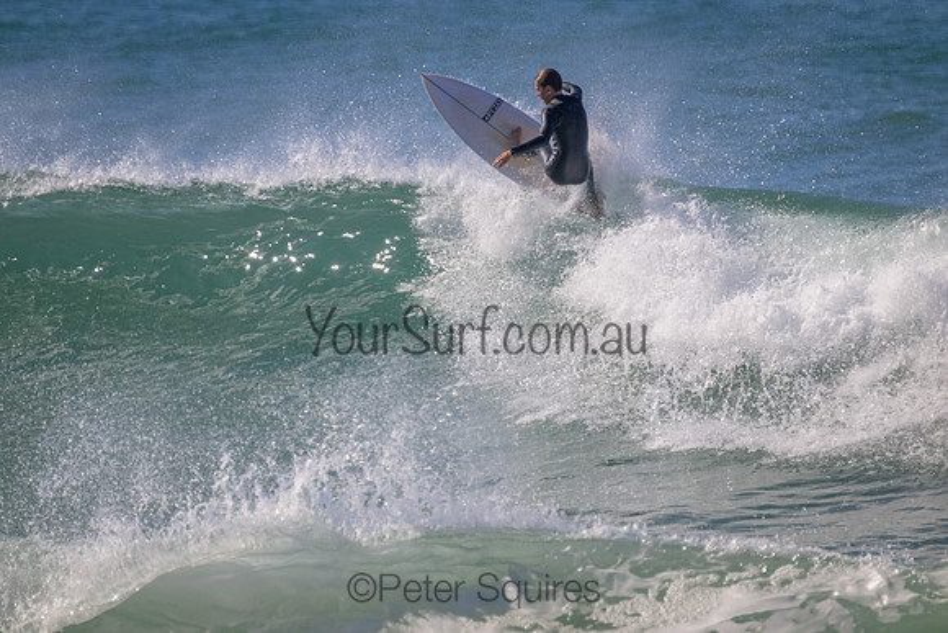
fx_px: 21071
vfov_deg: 1.7
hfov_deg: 2.6
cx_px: 474
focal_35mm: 800
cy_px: 316
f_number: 11
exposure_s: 1/2000
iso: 800
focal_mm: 800
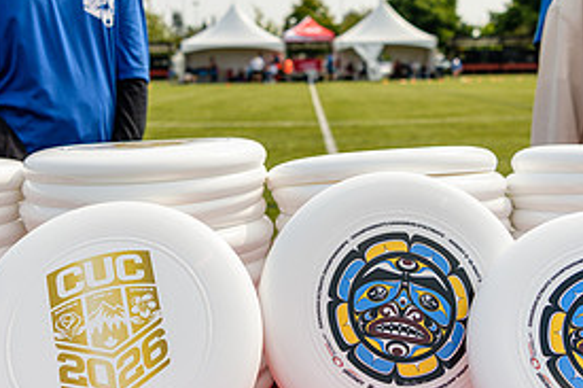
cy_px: 143
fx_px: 922
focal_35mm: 57
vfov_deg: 23.7
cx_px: 299
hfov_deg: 35.1
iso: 100
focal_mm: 27
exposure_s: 1/1000
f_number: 4
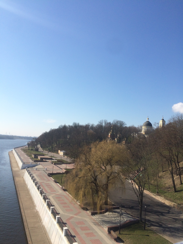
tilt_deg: +0.9
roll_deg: -2.7
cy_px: 122
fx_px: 204
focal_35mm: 29
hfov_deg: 48.2
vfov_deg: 61.7
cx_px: 92
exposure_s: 1/2740
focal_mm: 4.15
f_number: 2.2
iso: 32
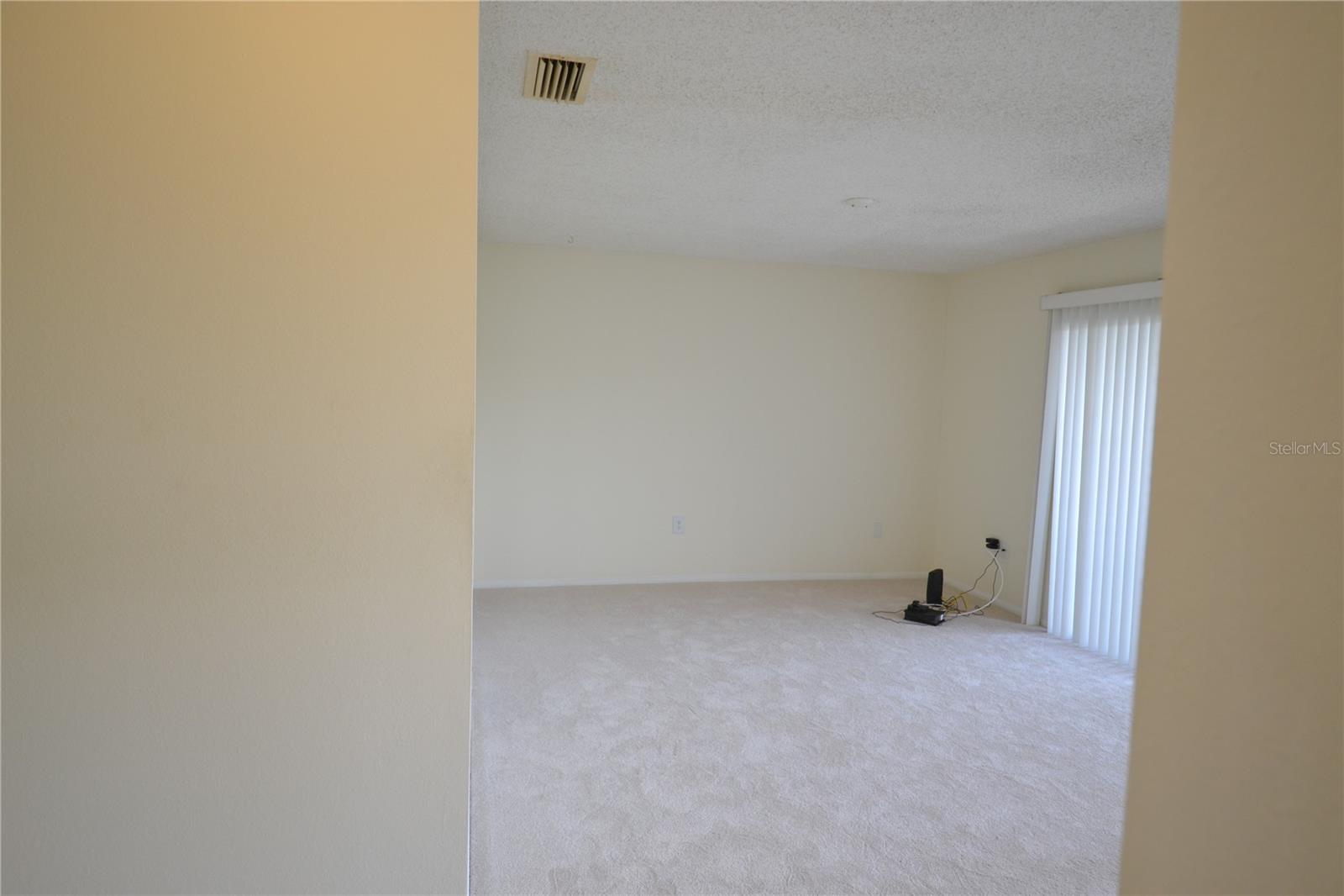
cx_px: 672
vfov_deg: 59.5
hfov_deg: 81.2
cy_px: 448
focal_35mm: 21
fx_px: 784
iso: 400
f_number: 4.5
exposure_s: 1/80
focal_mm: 14
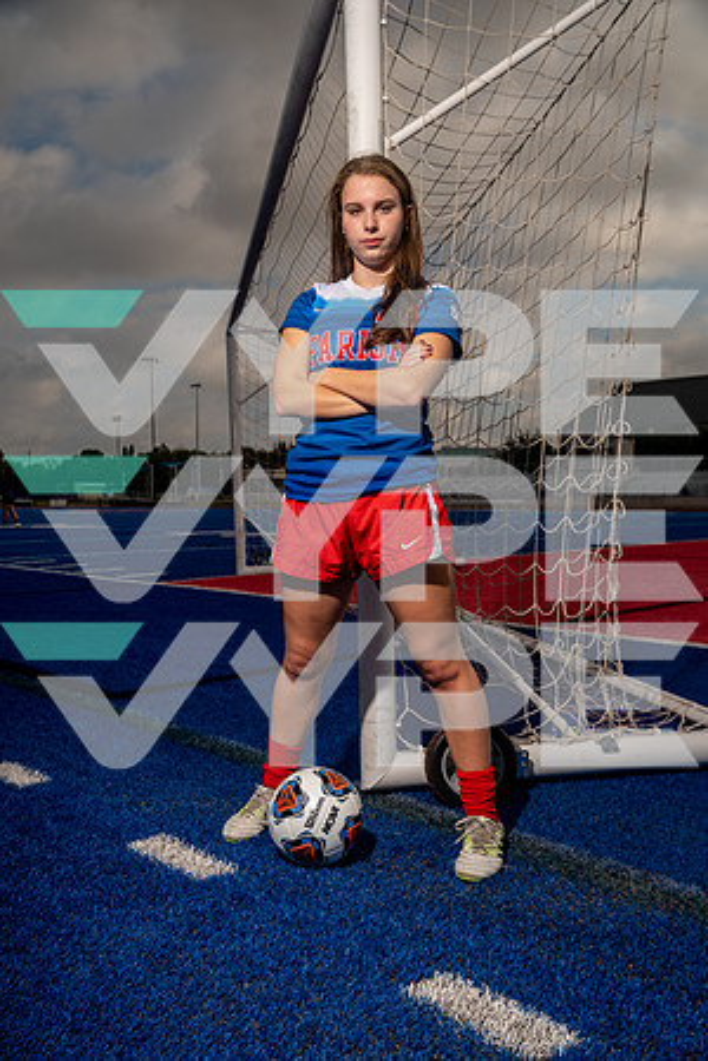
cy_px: 530
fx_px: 973
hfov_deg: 40.0
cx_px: 354
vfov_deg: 57.2
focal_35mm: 33
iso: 100
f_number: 5.6
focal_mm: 33
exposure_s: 1/250
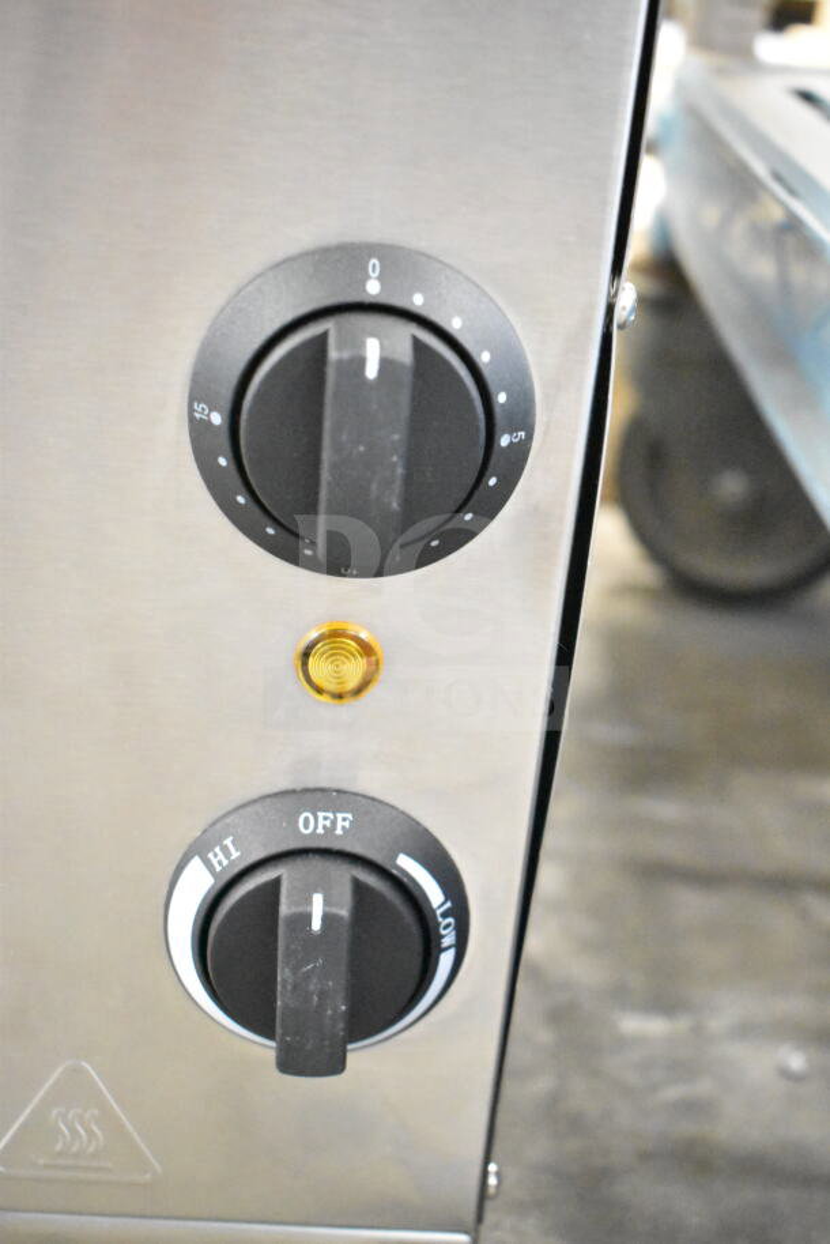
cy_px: 622
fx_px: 1762
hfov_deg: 26.5
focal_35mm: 51
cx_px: 415
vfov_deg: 38.9
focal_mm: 34
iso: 18000
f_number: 4.5
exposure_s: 1/50
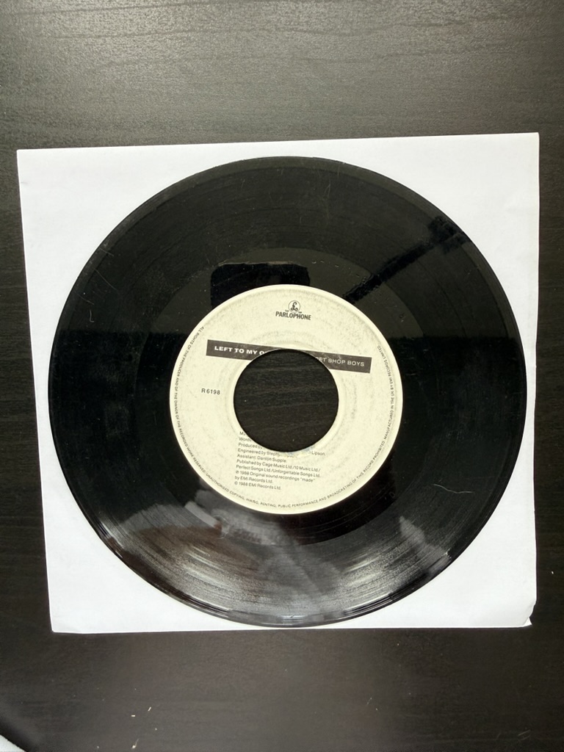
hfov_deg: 56.8
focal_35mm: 24
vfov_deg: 71.6
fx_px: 521
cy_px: 376
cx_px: 282
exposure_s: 1/99
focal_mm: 2.22
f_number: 2.2
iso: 100
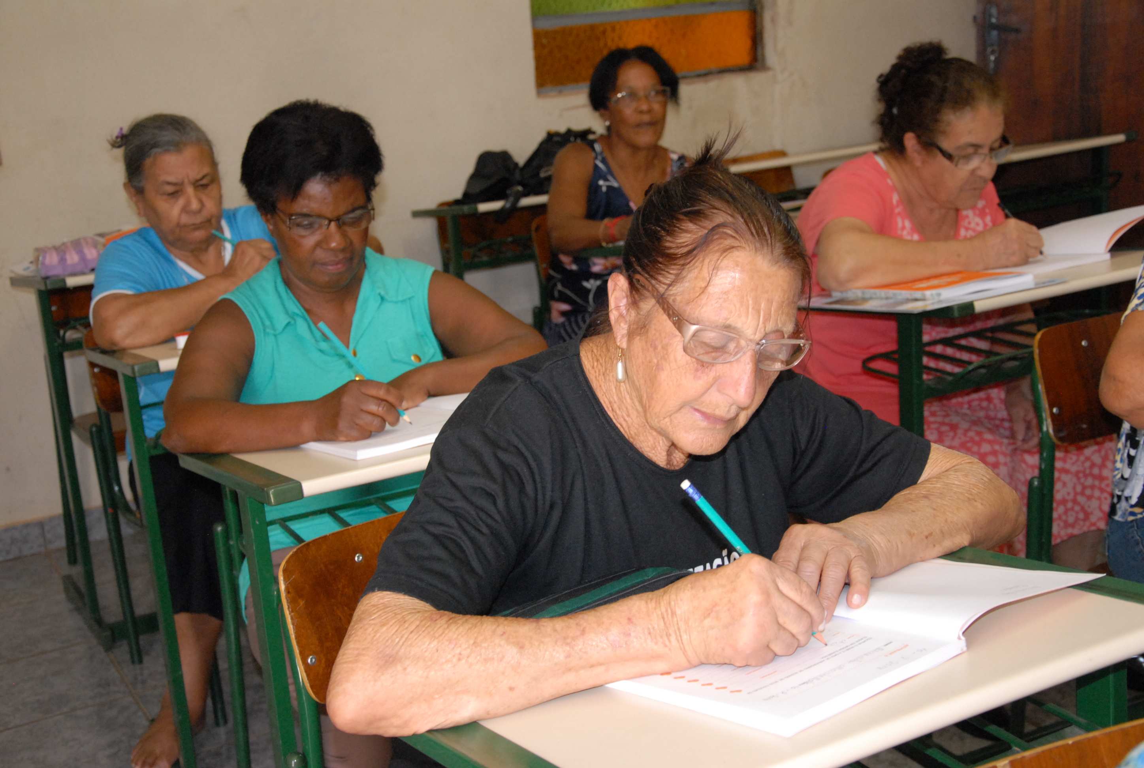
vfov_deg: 26.6
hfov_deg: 38.8
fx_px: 1624
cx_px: 572
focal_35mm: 51
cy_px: 384
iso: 800
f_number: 5
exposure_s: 1/60
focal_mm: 34
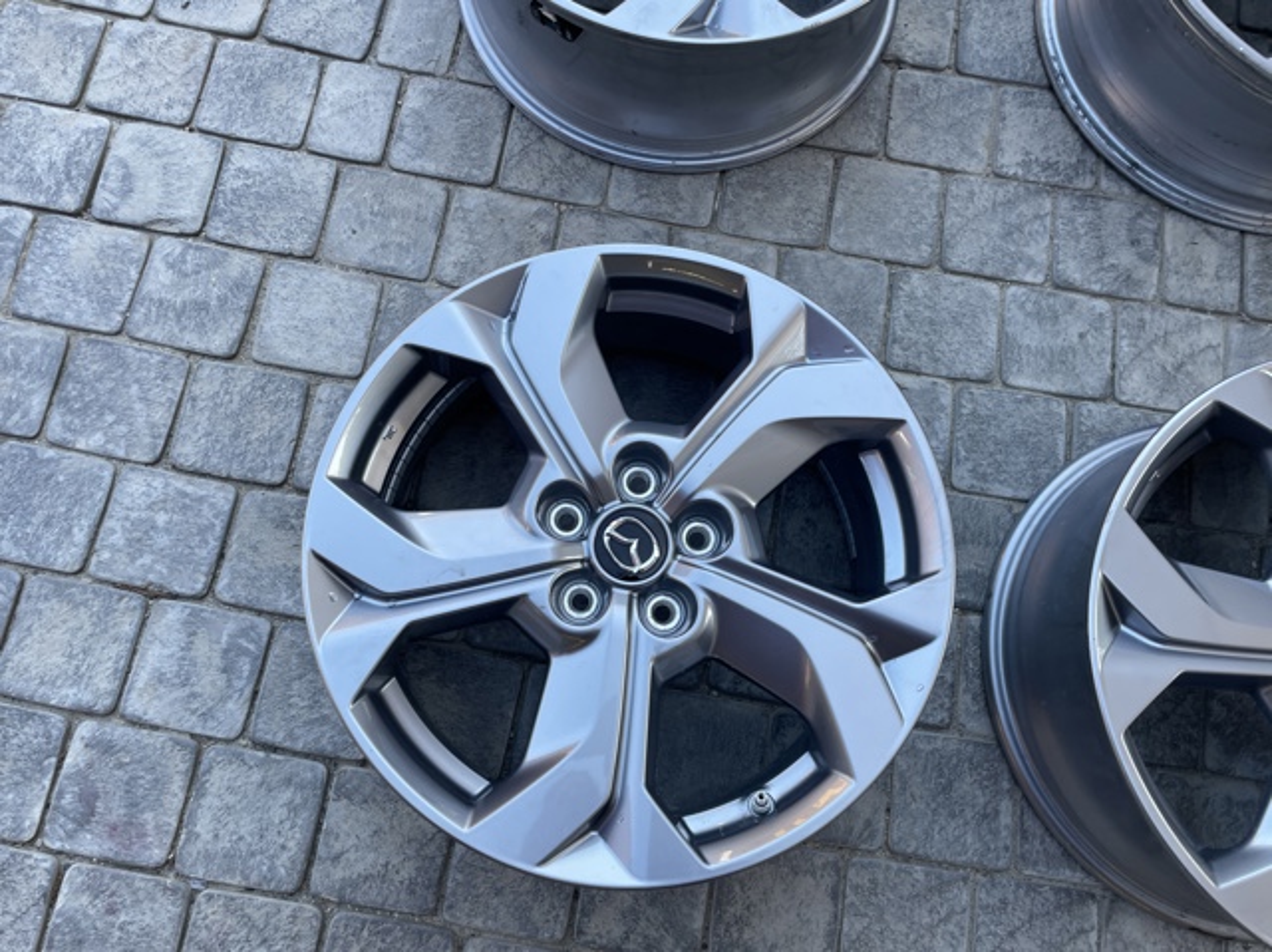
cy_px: 476
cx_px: 636
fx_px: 955
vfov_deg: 53.0
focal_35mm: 26
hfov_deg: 67.3
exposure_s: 1/150
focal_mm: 4.2
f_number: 1.6
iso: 32
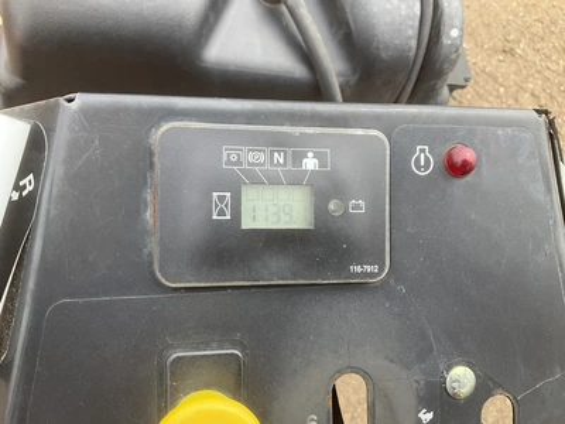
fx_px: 473
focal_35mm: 29
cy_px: 212
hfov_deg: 61.7
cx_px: 282
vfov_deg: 48.2
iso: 25
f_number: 1.8
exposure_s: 1/276
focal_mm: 3
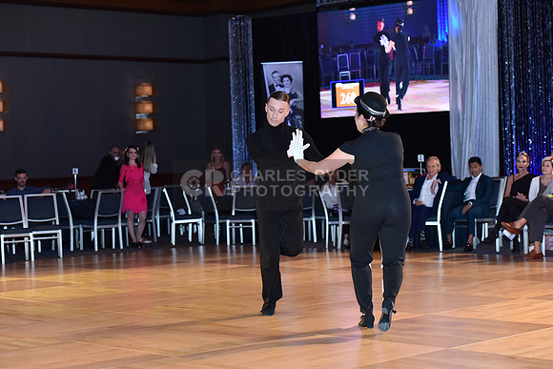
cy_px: 184
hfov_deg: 26.0
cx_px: 276
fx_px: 1198
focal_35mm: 78
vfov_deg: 17.5
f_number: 5
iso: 2000
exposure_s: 1/250
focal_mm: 78
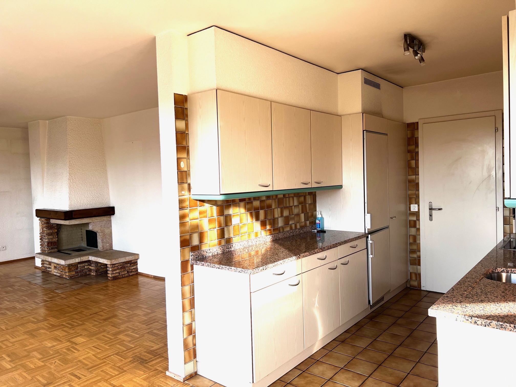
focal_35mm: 26
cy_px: 194
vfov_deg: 53.1
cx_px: 258
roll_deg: +1.8
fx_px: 388
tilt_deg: -0.7
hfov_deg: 67.3
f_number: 1.5
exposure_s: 1/186
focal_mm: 5.7
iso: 50
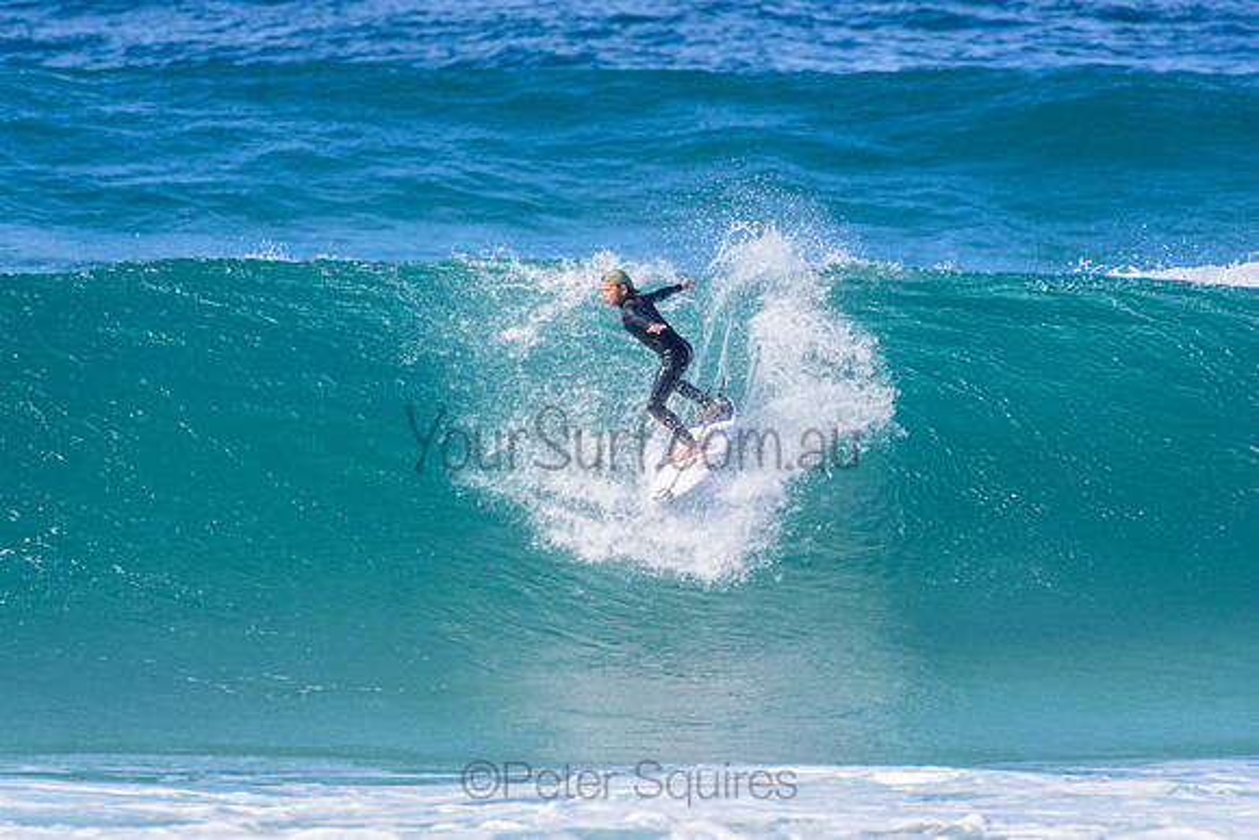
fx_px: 26234
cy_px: 420
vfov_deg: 1.8
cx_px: 630
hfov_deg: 2.7
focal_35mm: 750
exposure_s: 1/2000
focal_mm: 500
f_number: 5.6
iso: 450
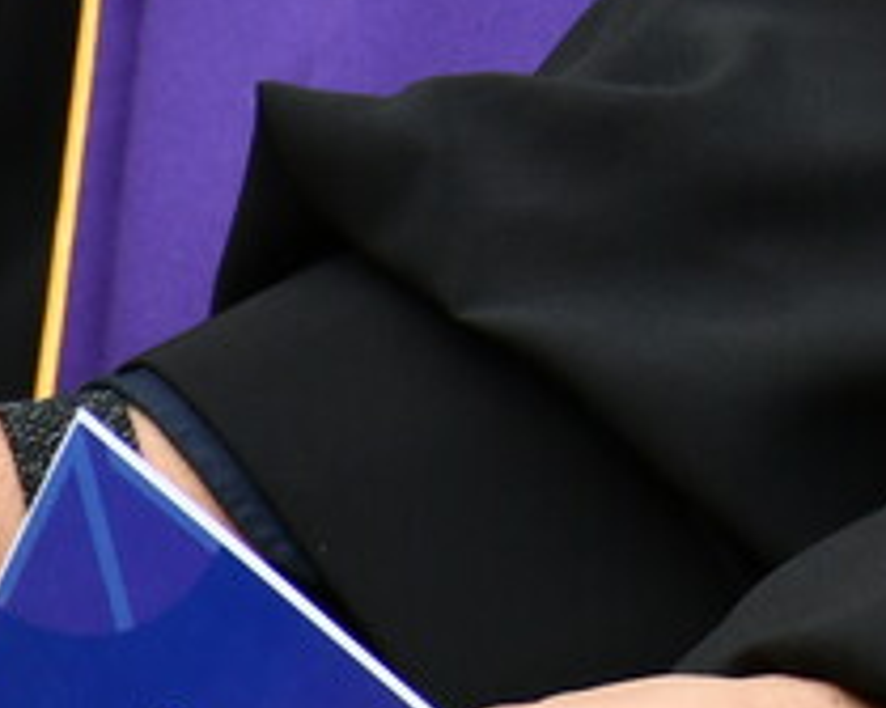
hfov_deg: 1.5
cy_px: -964
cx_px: 2535
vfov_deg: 1.2
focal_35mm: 1250
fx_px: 32762
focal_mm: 145
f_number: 8
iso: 500
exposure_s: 1/1000
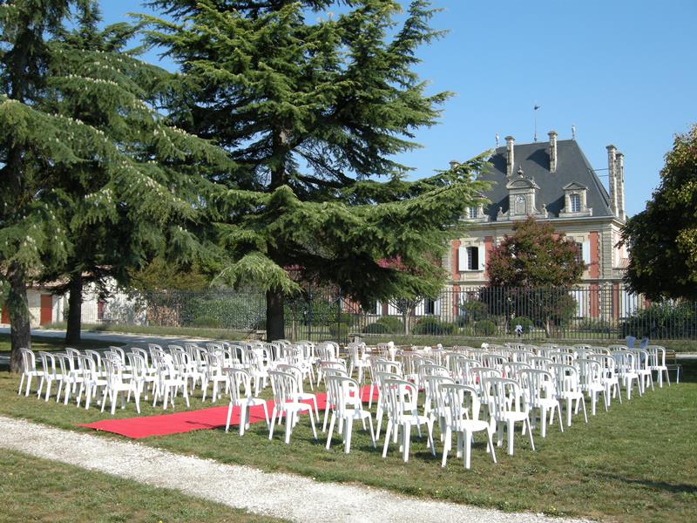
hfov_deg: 52.6
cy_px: 262
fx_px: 705
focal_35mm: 35
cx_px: 348
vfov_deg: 40.7
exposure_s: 1/235
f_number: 5.4
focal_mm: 7.5
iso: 64
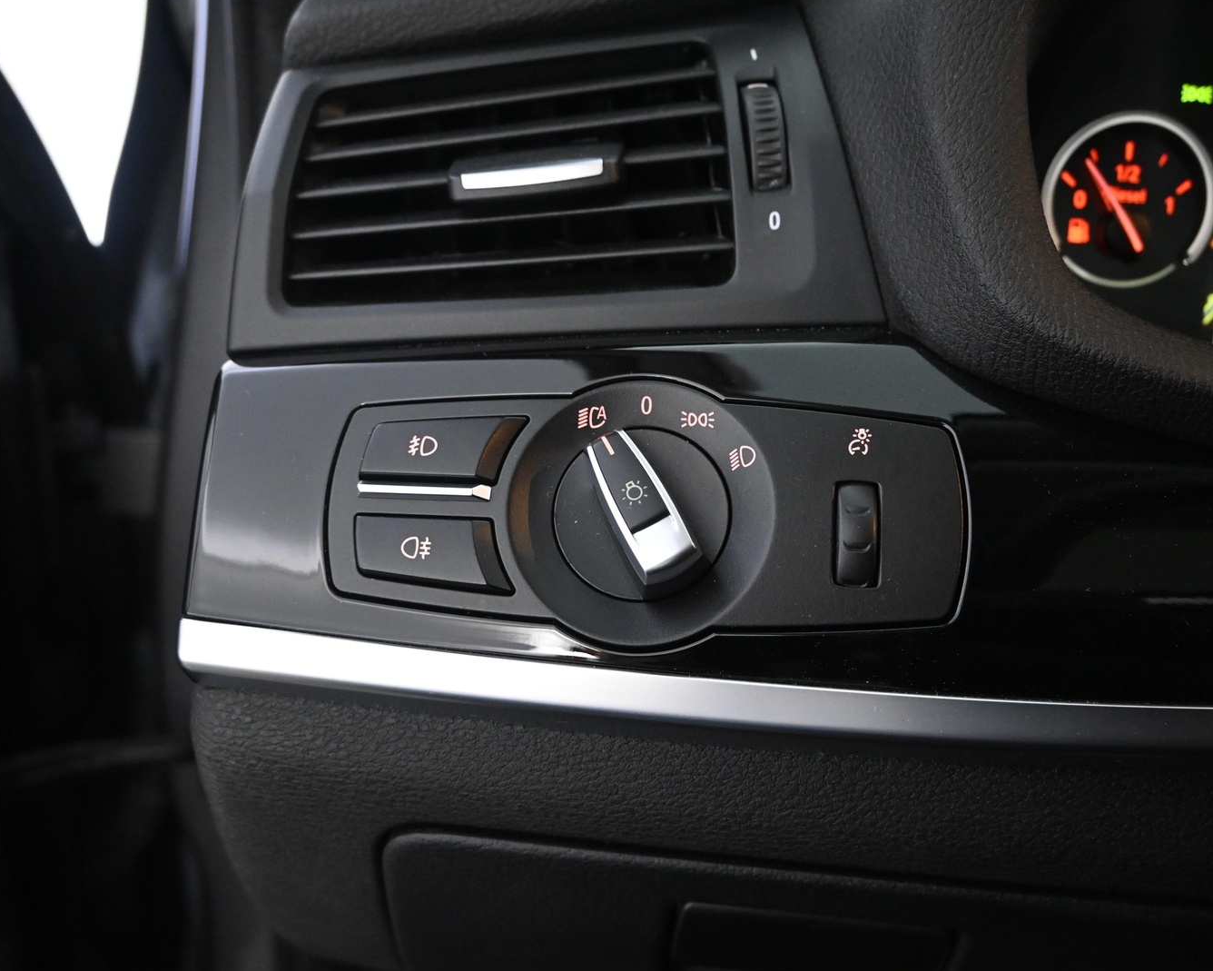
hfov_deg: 53.8
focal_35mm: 33
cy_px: 485
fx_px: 1195
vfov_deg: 44.2
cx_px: 642
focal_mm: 19.5
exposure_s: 1/40
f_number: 3.8
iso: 3200
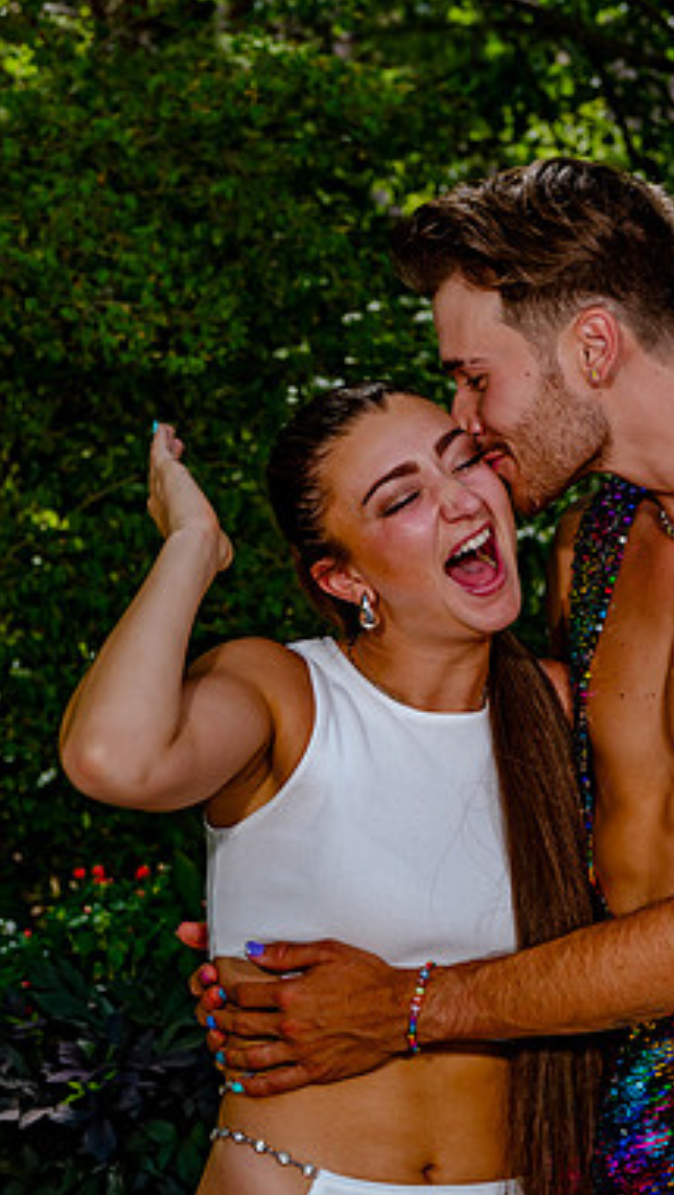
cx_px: 301
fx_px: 3708
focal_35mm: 117
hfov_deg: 10.4
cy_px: 517
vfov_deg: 18.3
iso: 200
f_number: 7.1
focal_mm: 65
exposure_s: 1/320
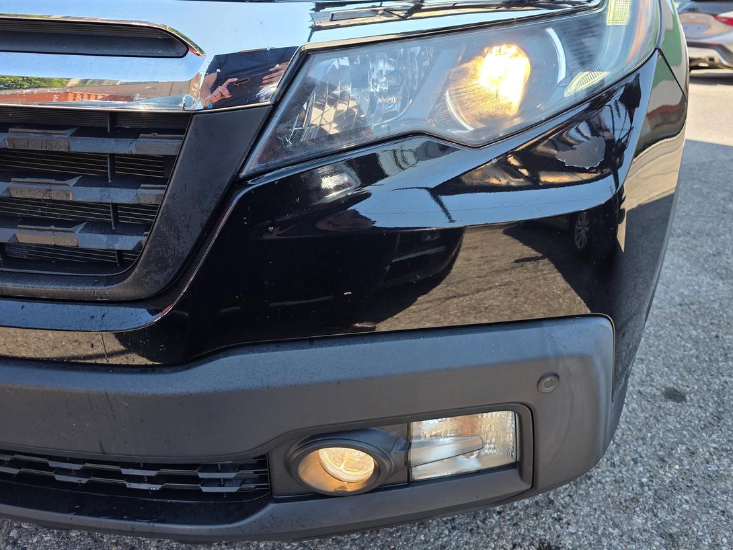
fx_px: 572
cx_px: 416
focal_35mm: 27
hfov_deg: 65.0
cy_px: 240
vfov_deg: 51.2
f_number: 1.7
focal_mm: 6.3
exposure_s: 1/1311
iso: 80
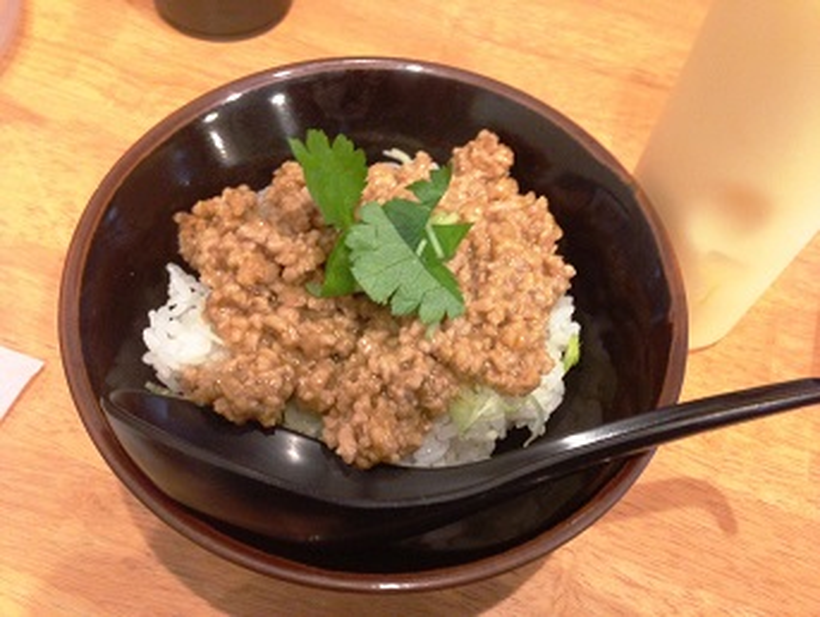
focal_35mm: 33
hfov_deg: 55.3
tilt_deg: -60.5
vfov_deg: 43.0
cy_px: 308
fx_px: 783
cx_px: 410
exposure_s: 1/20
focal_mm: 4.12
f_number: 2.4
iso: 250
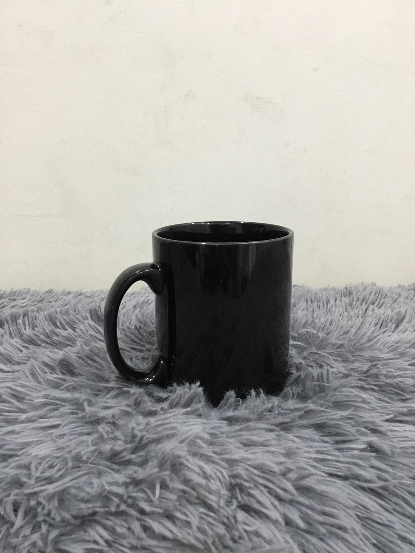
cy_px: 276
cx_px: 208
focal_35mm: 31
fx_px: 496
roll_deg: +0.9
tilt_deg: -13.7
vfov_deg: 58.4
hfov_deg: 45.4
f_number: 2.4
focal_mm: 3.3
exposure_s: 1/33
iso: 160
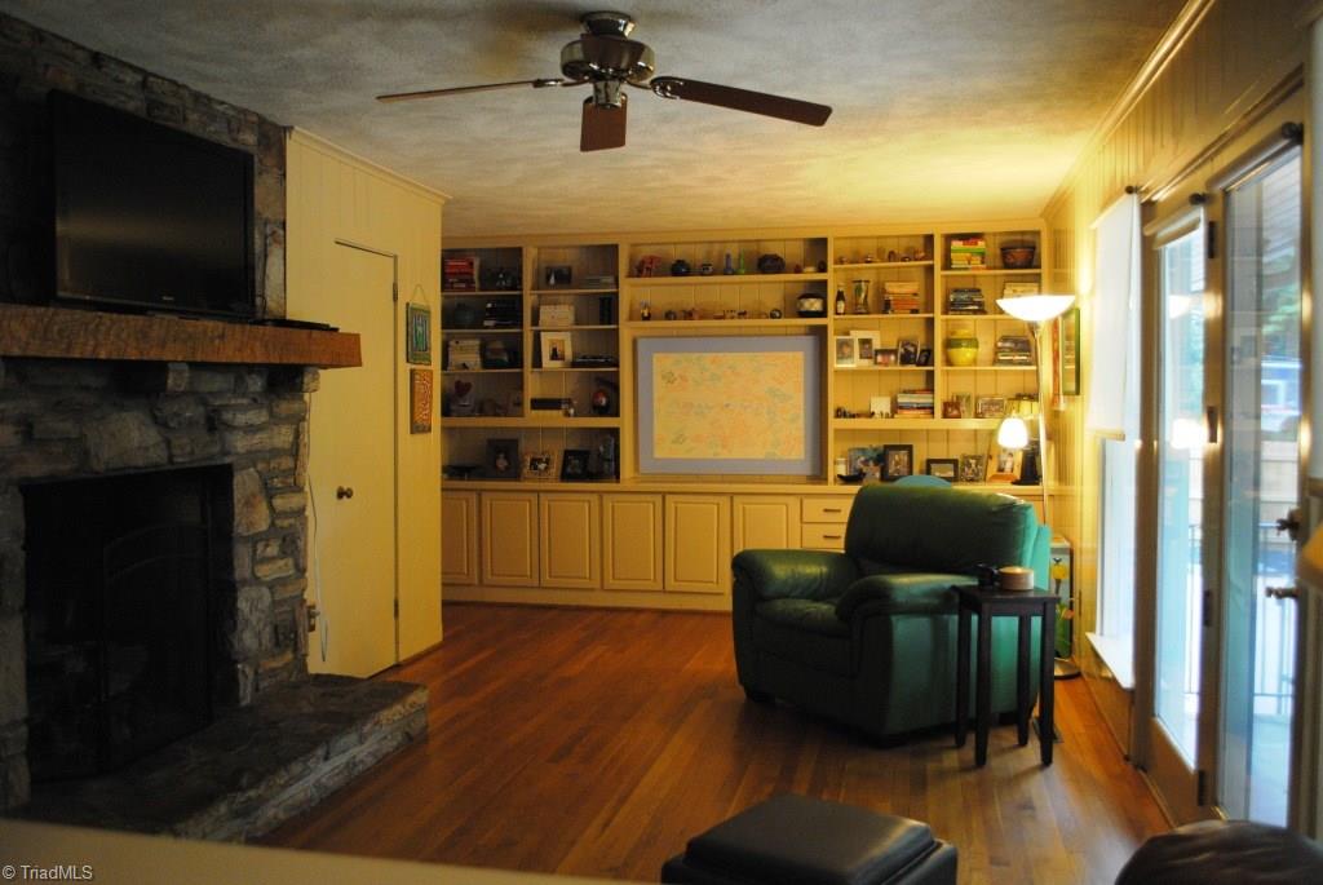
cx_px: 662
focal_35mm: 30
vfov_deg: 43.7
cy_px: 442
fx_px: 1104
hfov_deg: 61.9
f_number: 3.8
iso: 720
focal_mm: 20
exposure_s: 1/30
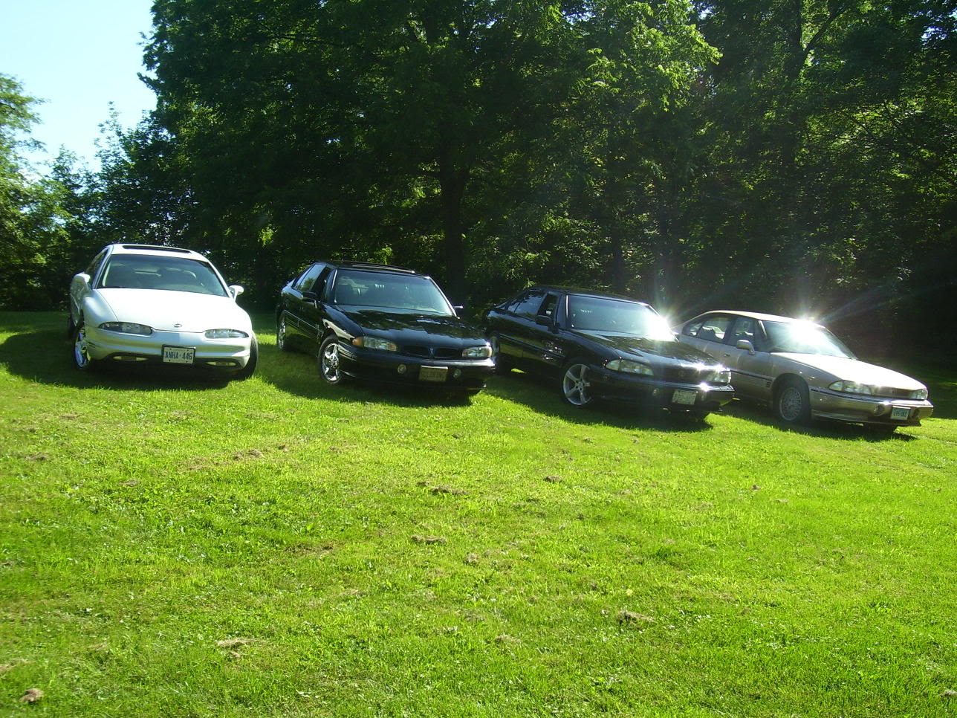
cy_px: 359
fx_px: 1161
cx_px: 478
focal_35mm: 42
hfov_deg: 44.8
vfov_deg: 34.3
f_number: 3
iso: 80
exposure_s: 1/750
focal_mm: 7
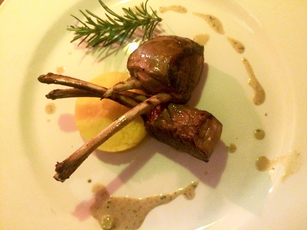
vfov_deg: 48.2
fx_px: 257
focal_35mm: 29
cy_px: 115
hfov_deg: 61.7
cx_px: 154
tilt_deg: -81.5
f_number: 2.2
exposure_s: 1/17
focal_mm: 4.15
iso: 640
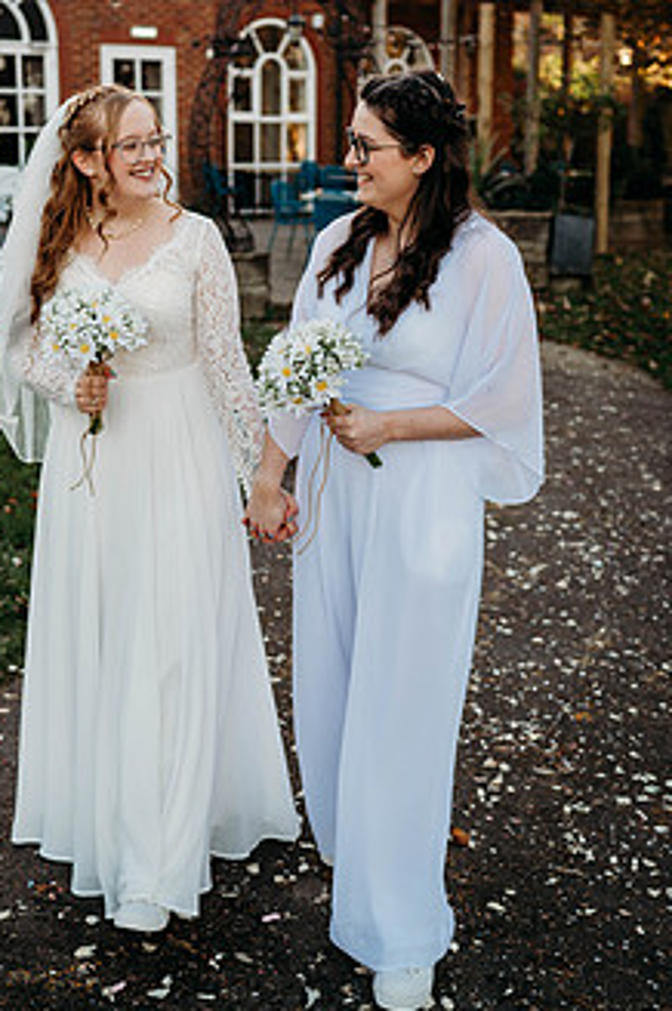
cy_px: 398
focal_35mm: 48
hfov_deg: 27.8
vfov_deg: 40.9
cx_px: 220
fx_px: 1347
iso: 100
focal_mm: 35
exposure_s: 1/800
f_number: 2.5
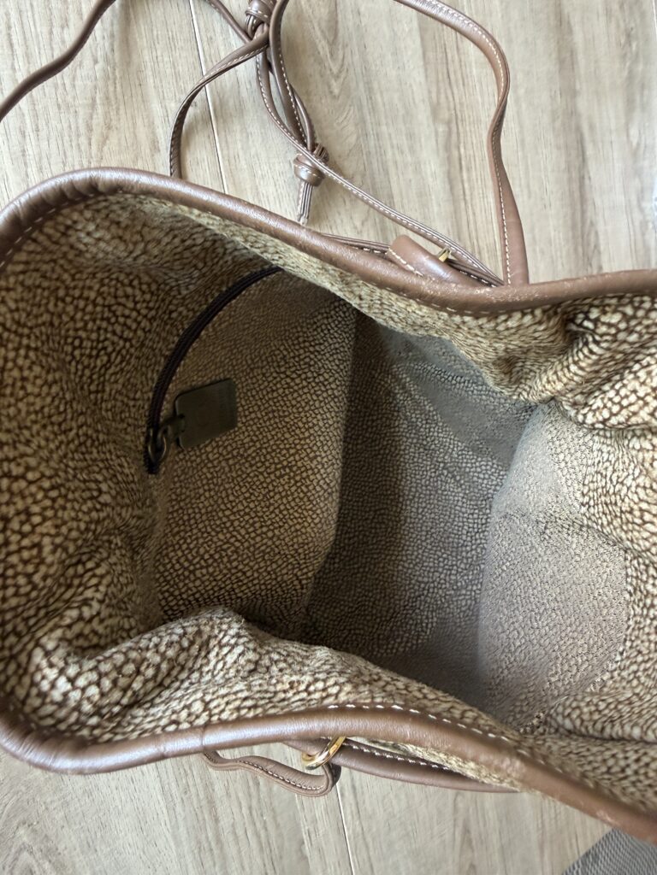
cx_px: 328
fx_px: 633
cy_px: 438
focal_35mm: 25
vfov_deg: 69.4
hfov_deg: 54.9
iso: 320
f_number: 2.2
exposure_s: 1/113
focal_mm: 2.22
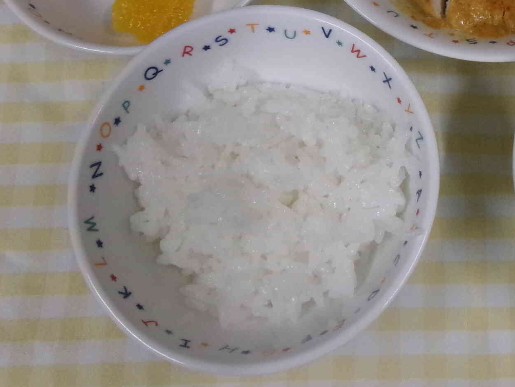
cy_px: 40
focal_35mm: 58
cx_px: 431
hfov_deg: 32.1
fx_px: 863
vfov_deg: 24.5
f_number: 3.9
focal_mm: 5.1
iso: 476
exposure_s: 1/125
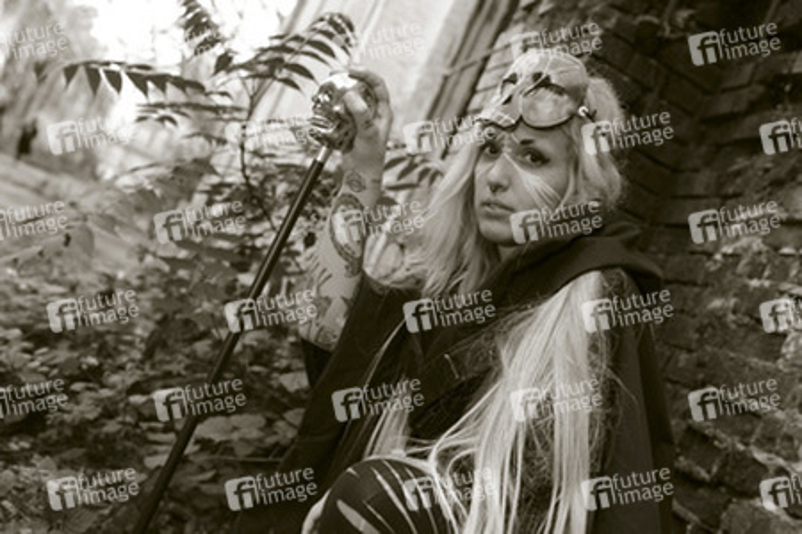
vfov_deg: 37.9
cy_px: 267
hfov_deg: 54.4
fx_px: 780
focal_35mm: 35
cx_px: 401
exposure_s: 1/30
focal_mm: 35
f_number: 4
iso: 640
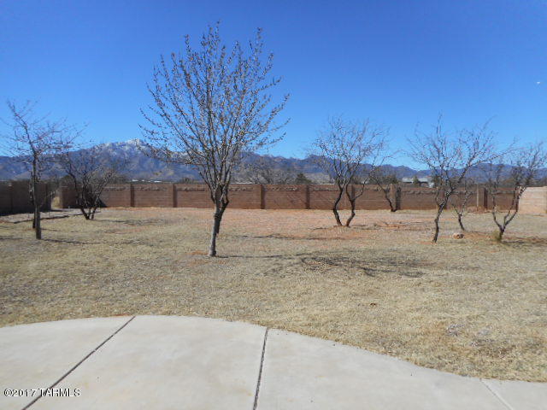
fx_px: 395
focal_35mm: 25
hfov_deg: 69.4
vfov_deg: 54.9
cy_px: 205
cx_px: 274
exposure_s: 1/1000
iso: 80
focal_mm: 4.5
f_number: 3.7
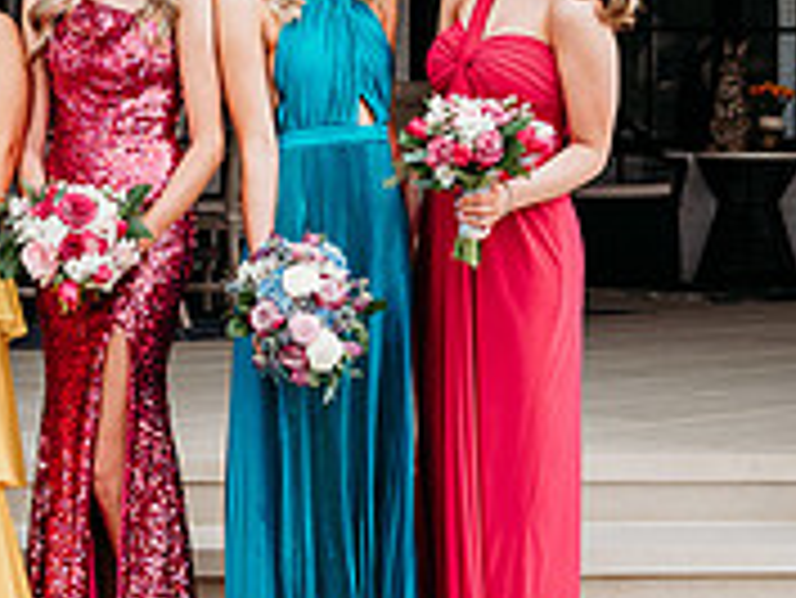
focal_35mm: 126
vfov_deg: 11.8
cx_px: 126
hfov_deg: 15.5
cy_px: 312
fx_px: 2899
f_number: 4
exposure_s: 1/320
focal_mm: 40
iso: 250
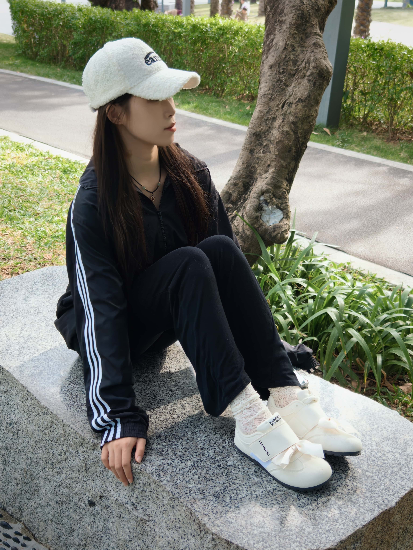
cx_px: 206
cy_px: 275
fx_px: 748
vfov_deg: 40.4
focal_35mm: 47
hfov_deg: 30.9
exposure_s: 1/100
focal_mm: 8.67
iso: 100
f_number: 1.8
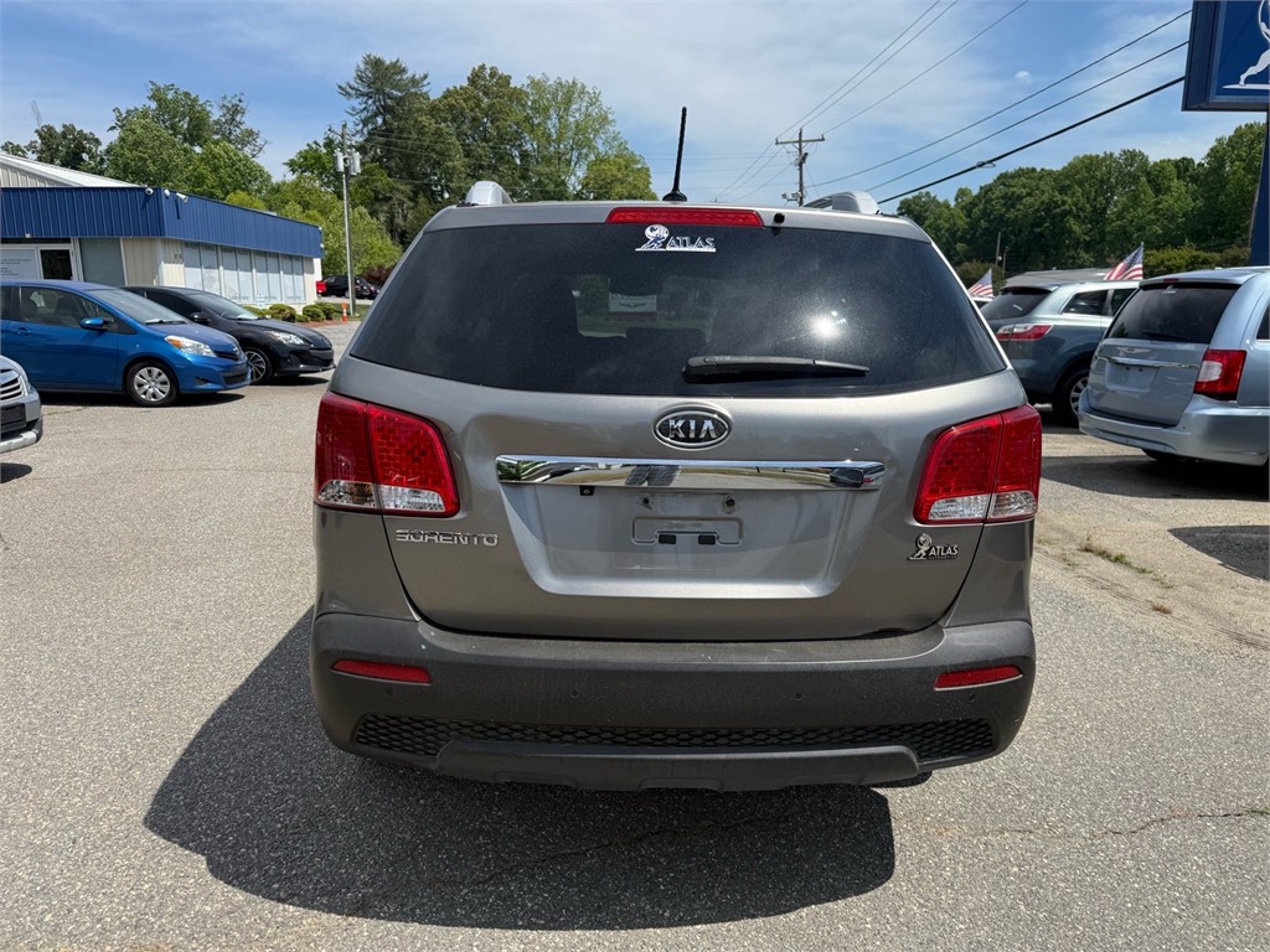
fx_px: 881
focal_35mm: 24
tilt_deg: -11.8
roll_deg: +0.0
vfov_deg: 56.8
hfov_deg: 71.6
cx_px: 635
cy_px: 476
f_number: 1.78
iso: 80
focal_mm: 6.76
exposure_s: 1/4975
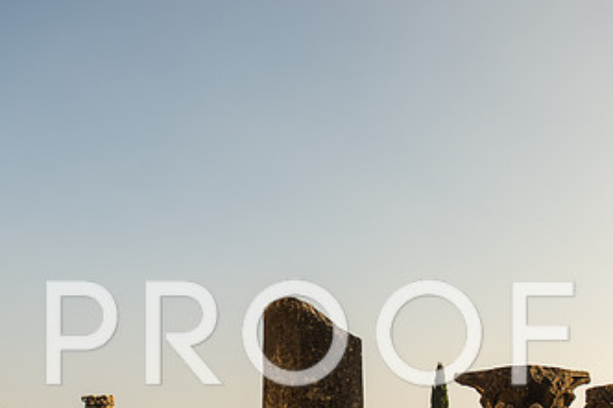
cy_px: 333
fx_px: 715
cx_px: 310
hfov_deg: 46.4
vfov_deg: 31.0
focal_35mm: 42
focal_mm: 24
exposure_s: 1/1250
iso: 100
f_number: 2.8
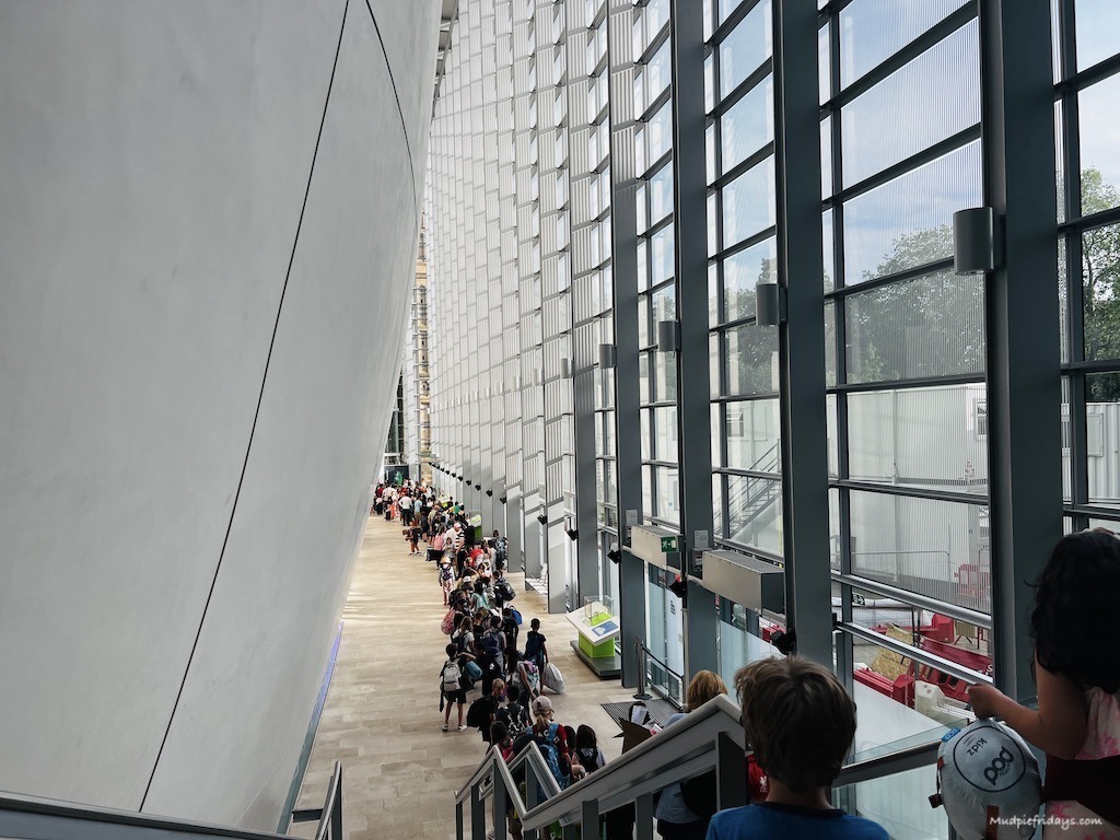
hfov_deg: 67.3
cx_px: 560
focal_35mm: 26
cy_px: 420
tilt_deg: -0.9
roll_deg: +1.7
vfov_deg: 53.1
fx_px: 841
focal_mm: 5.7
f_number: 1.5
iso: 50
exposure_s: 1/743
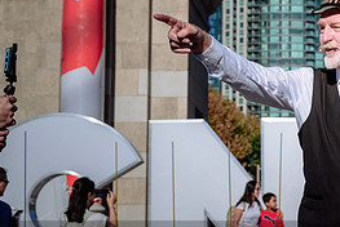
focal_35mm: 120
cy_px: 87
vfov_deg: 11.4
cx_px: 380
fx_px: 1135
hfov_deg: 16.5
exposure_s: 1/400
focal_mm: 52
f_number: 5.6
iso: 64
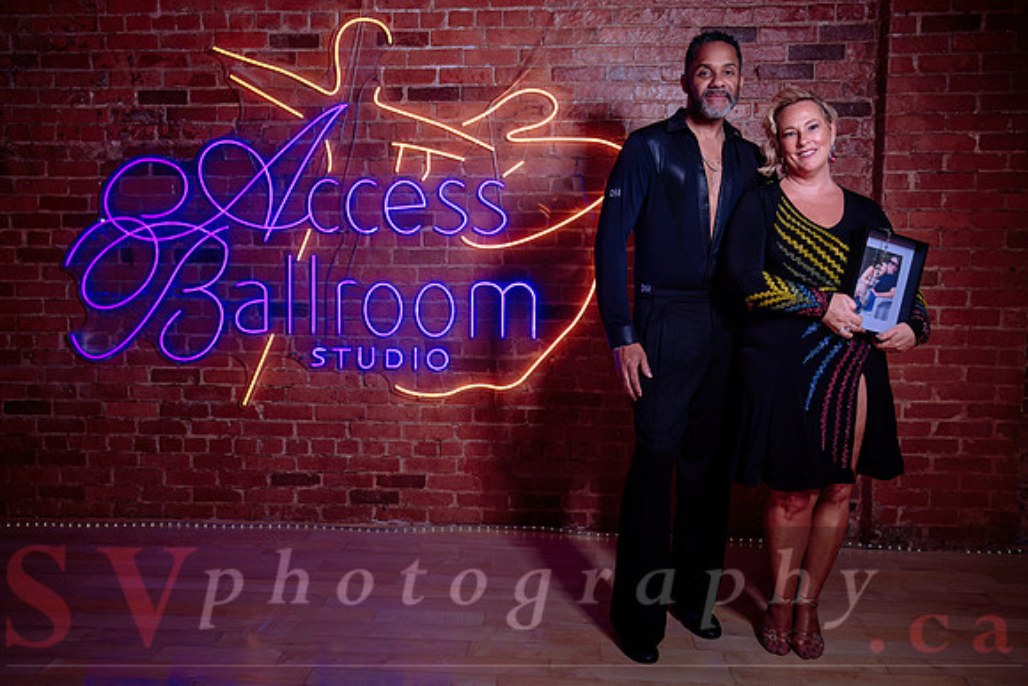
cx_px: 514
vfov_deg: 41.0
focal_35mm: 32
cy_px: 315
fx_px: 917
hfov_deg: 58.6
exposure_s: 1/250
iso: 500
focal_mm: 29
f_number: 4
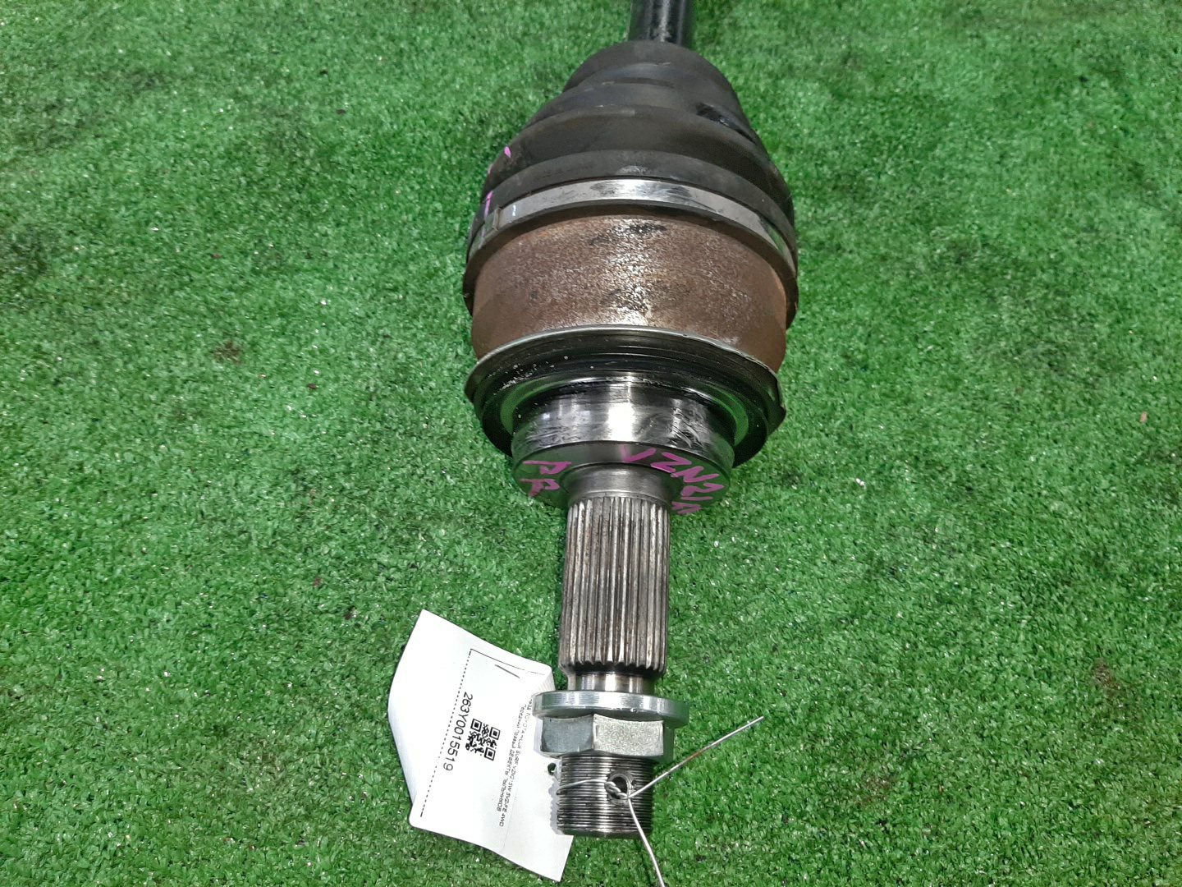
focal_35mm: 26
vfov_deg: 53.1
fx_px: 888
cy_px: 444
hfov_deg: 67.3
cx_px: 591
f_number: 1.7
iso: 147
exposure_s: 1/50
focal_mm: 3.93
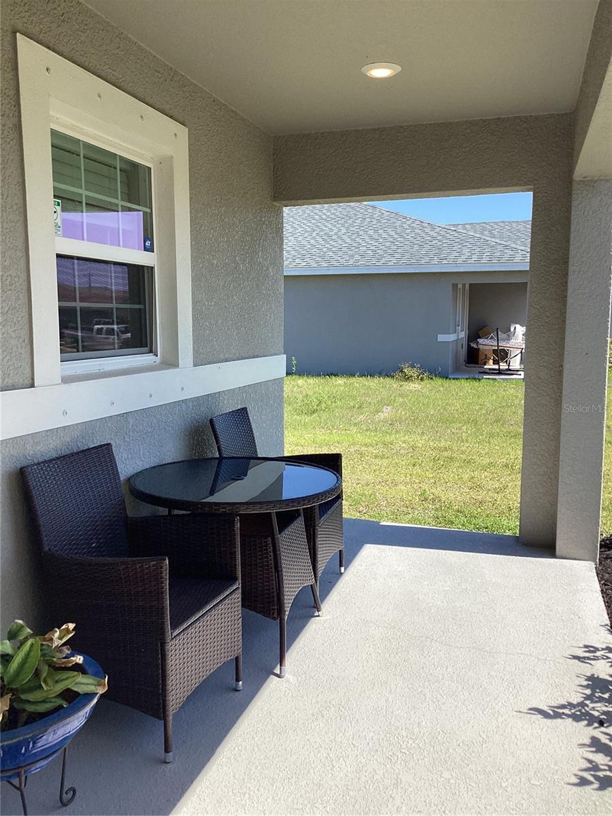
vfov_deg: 58.4
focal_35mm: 31
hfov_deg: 45.4
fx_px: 731
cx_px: 306
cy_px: 408
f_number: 2.4
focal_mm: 3.3
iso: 25
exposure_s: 1/926
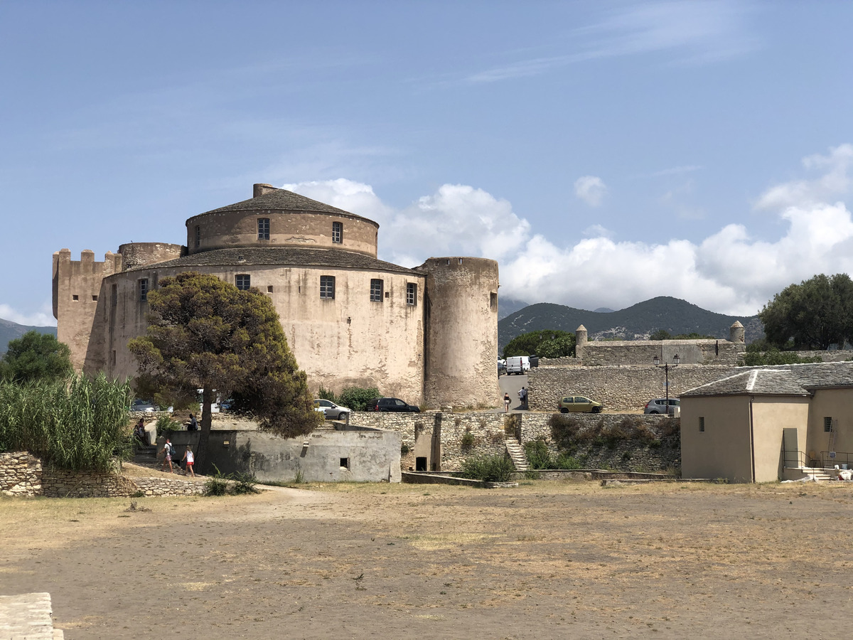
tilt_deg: +4.8
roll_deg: +1.1
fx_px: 1281
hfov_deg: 36.8
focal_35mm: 52
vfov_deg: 28.0
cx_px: 426
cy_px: 320
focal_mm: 6
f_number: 2.4
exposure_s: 1/1799
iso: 16
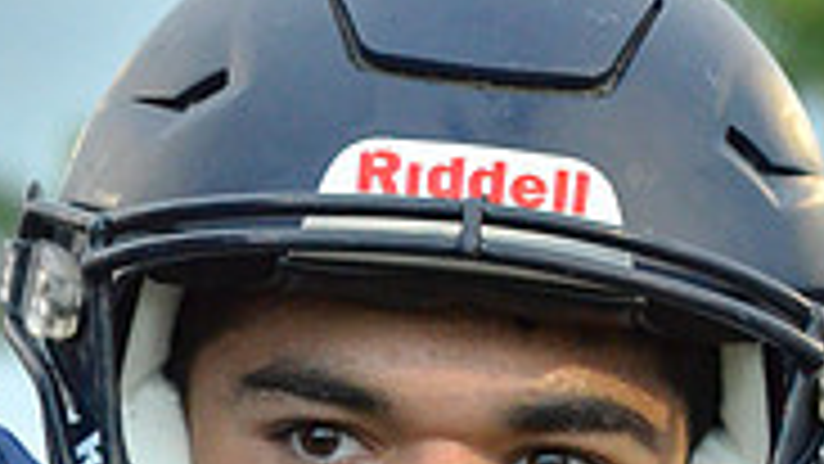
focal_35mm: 308
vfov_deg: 3.9
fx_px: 6731
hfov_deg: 7.0
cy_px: 1284
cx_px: 257
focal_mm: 62
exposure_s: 1/500
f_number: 4.5
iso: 3200
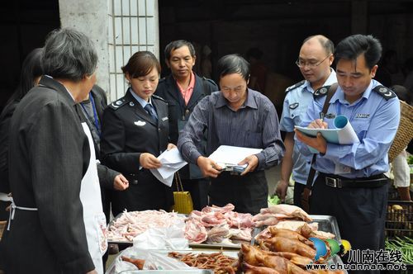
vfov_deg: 23.7
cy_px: 137
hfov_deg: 35.1
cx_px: 206
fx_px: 653
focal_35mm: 57
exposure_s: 1/160
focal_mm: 38
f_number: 6.3
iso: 200
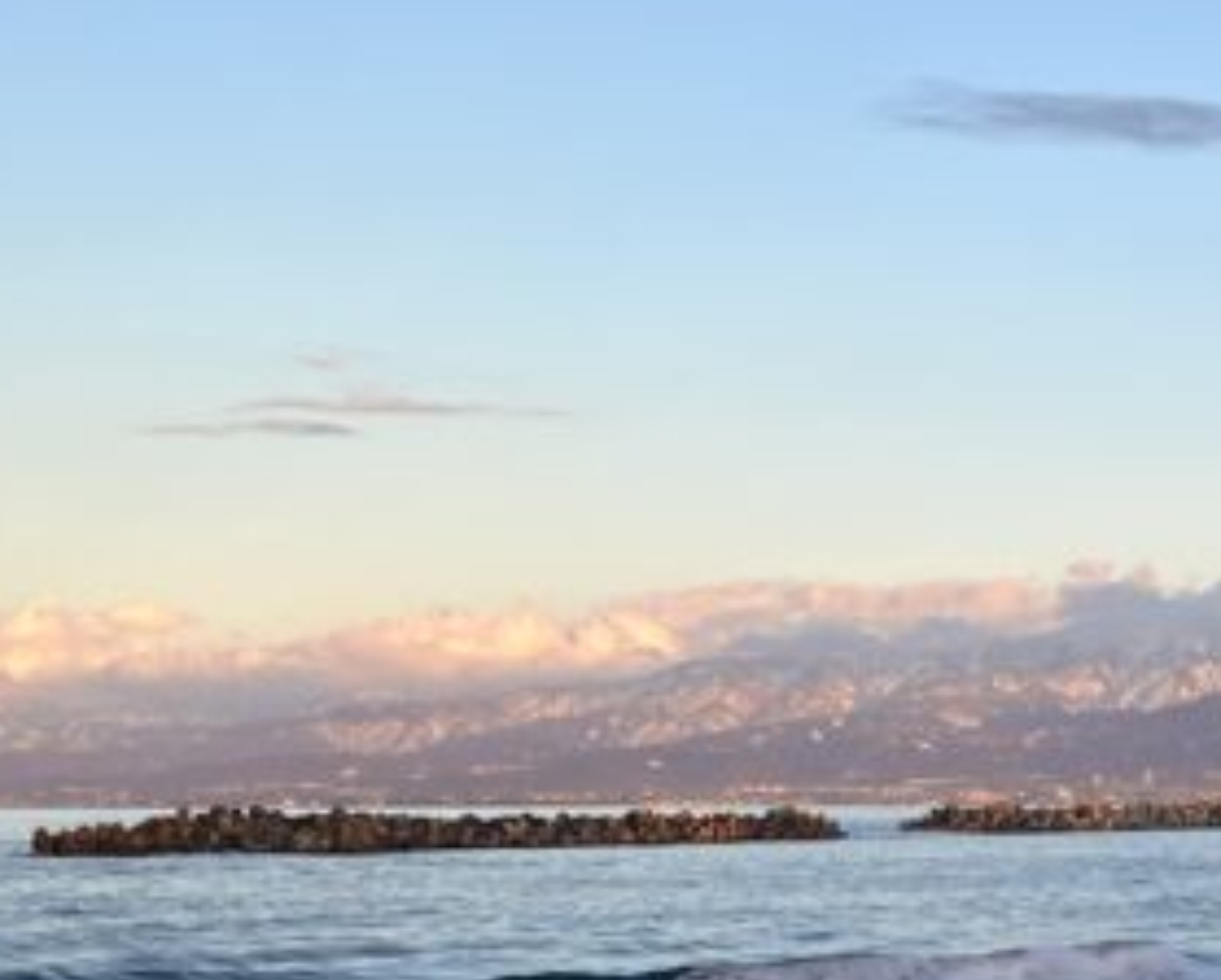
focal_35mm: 93
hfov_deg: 19.7
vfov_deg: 16.5
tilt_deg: +0.3
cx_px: 1344
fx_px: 3365
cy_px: 722
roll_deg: +1.4
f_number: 1.5
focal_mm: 5.7
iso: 50
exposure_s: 1/924
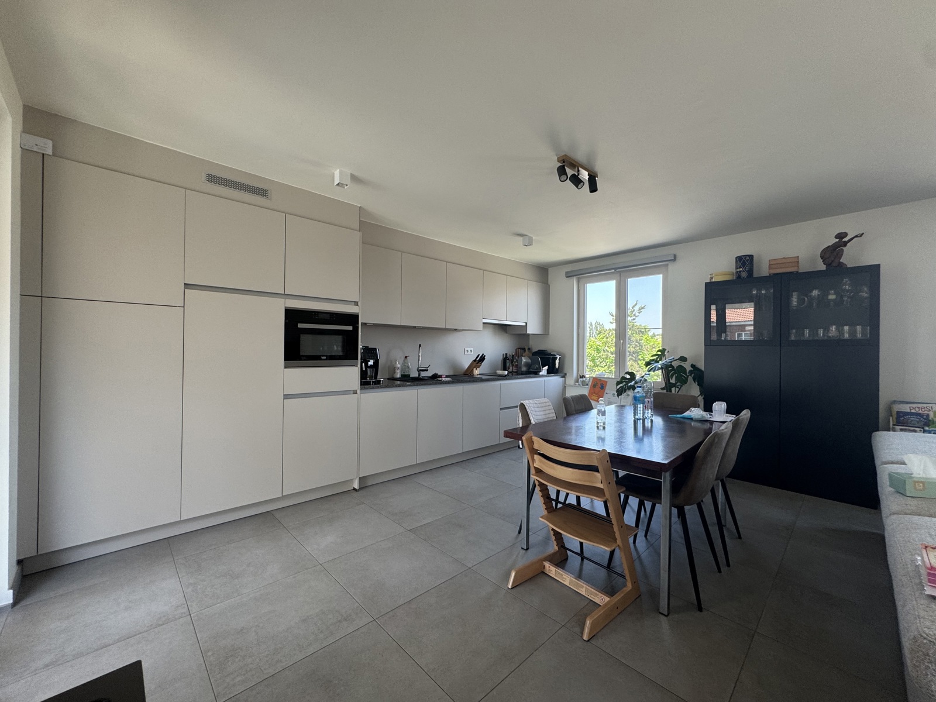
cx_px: 468
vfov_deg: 85.7
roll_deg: -0.4
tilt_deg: -0.1
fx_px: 379
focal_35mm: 14
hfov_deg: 102.1
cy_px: 351
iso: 100
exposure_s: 1/99
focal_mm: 2.22
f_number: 2.2
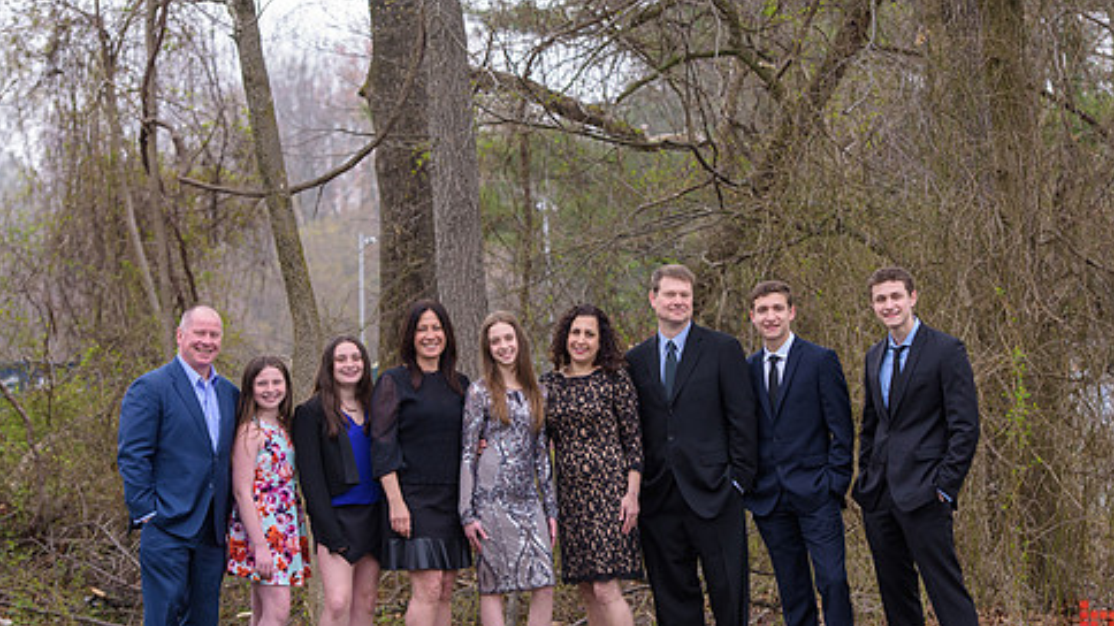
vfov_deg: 9.8
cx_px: 575
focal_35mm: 123
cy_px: 275
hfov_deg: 17.4
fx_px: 3632
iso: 400
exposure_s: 1/500
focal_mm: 98
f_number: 5
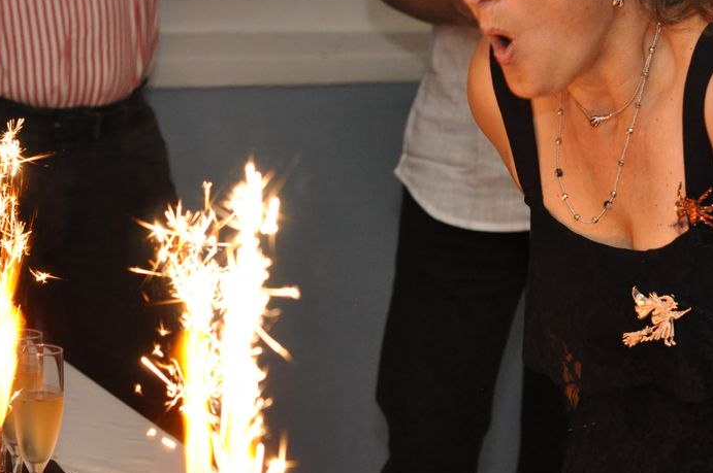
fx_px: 2750
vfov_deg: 9.8
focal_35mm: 139
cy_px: 93
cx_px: 335
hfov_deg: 14.8
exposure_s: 1/60
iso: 1100
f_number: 4
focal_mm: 50
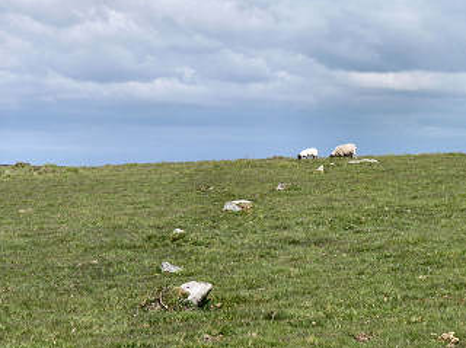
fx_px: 2473
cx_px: 248
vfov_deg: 8.0
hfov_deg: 10.8
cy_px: 170
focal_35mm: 184
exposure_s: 1/320
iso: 80
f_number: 5.6
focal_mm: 30.5
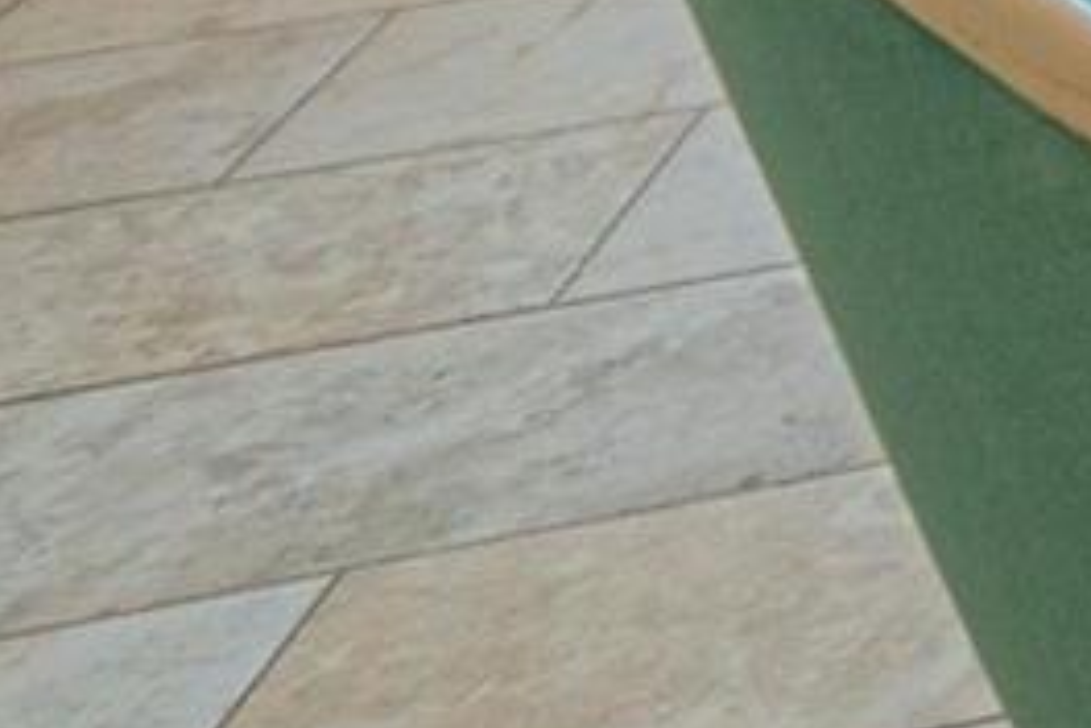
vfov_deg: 11.0
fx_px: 2758
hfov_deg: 11.7
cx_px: 3228
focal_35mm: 91
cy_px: -1324
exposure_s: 1/250
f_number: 5.6
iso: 200
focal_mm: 10
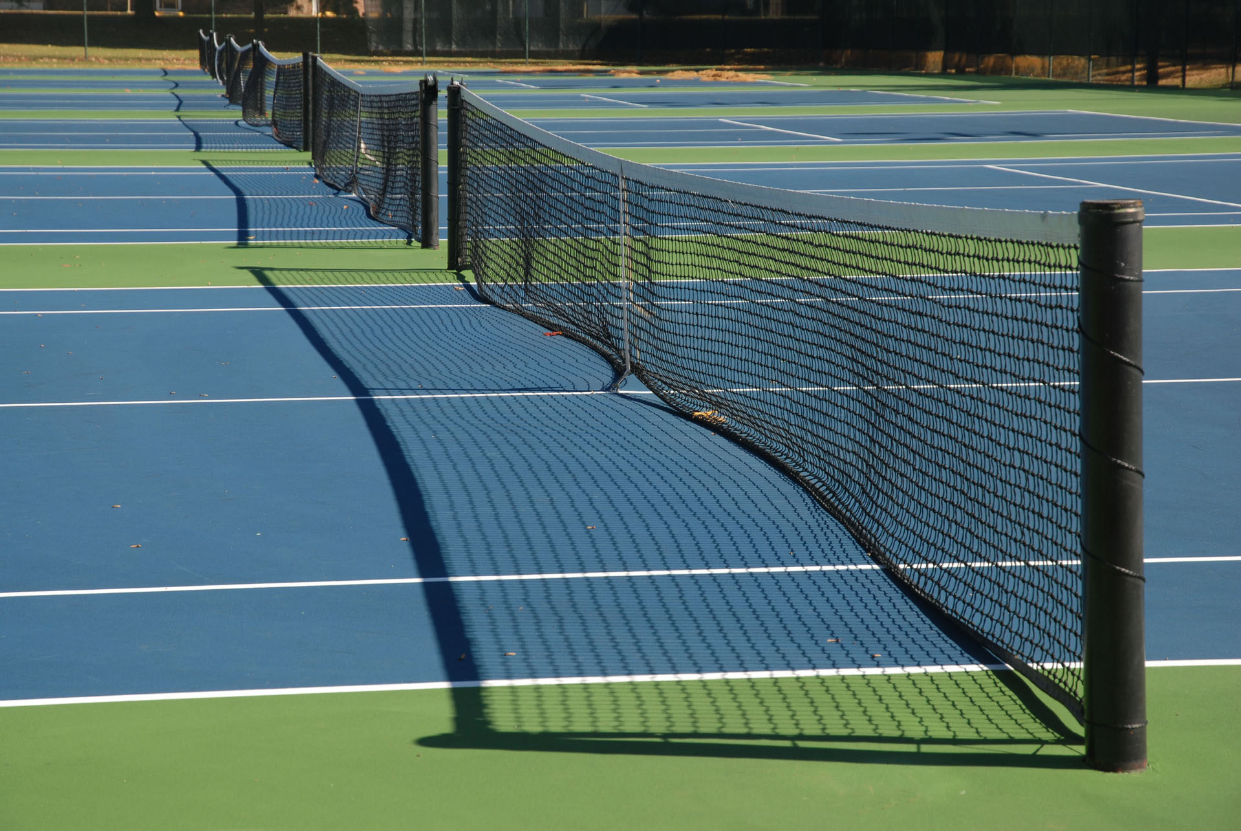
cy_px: 416
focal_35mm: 87
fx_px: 3003
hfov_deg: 23.3
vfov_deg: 15.8
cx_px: 620
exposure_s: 1/180
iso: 100
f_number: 7.1
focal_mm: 58
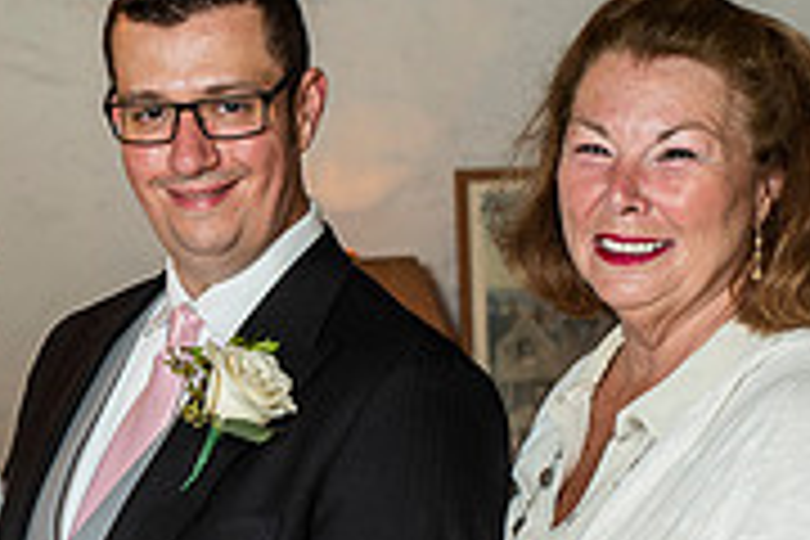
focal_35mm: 161
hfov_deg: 12.7
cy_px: 506
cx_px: 86
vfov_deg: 8.5
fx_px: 3622
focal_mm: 50
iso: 500
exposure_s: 1/80
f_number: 4
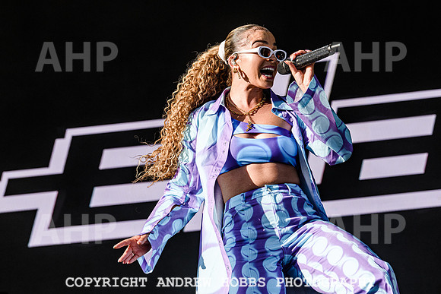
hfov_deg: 13.5
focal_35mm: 152
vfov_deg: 9.0
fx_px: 1866
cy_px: 122
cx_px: 258
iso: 640
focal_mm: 130
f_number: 6.3
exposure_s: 1/2000
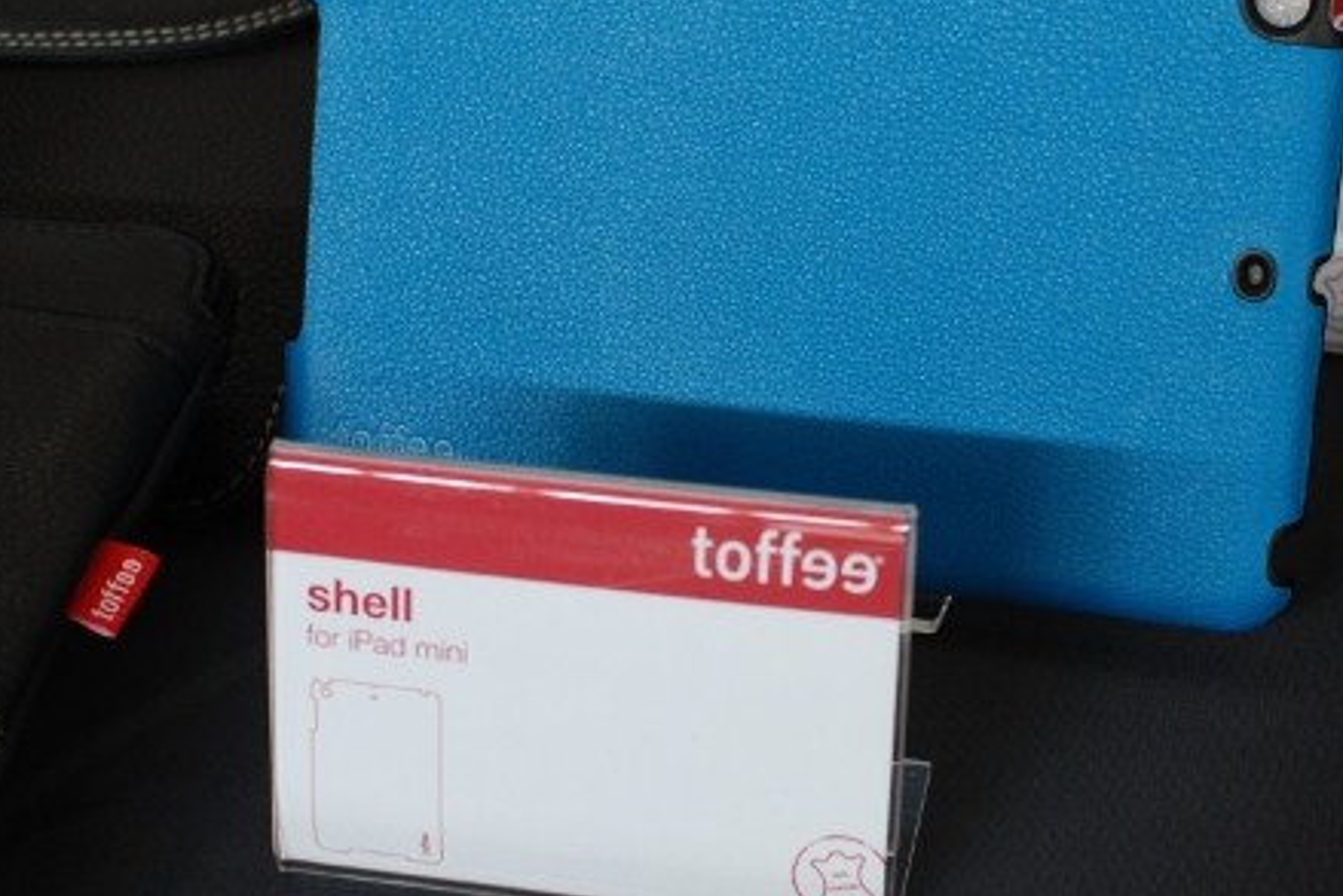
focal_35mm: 72
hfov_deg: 28.2
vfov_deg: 19.0
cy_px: 382
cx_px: 753
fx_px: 2675
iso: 400
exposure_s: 1/50
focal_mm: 35
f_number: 3.5
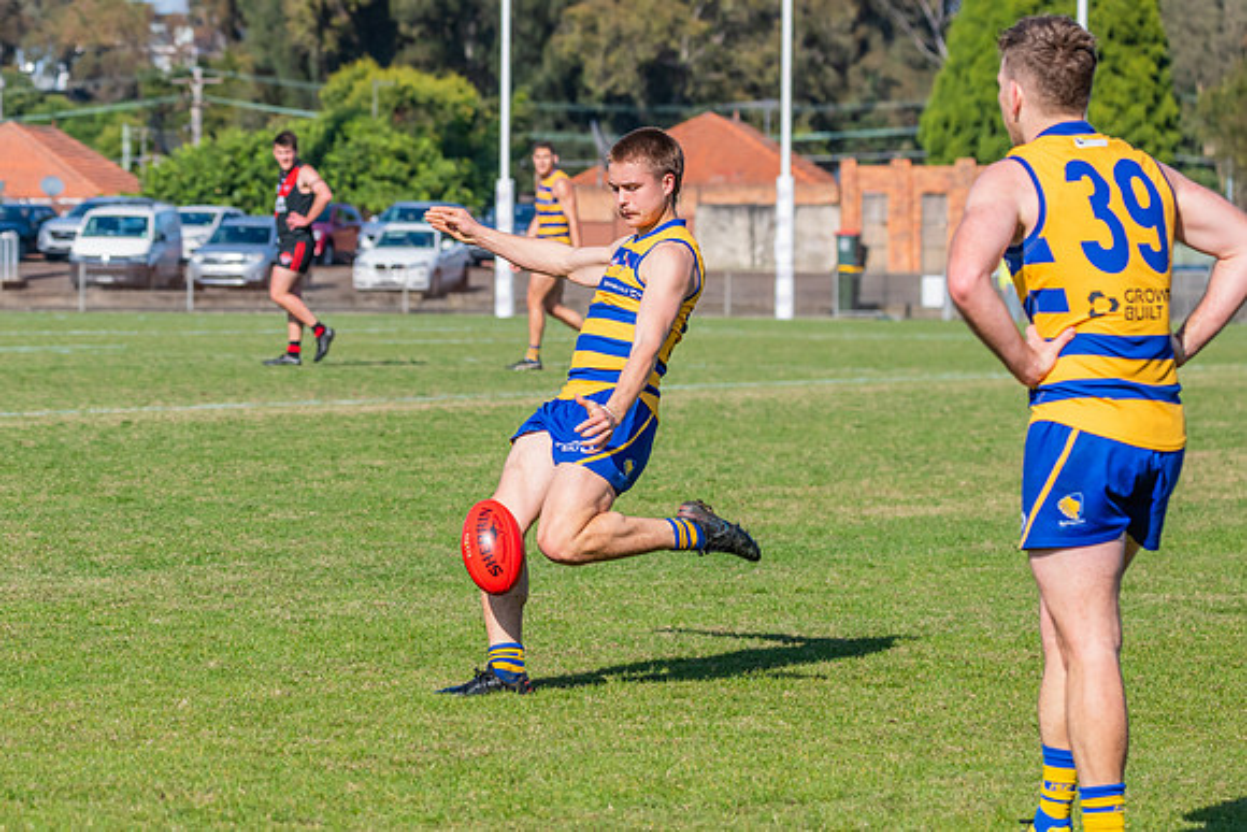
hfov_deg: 10.9
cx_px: 482
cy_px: 337
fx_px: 6510
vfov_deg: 7.3
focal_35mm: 188
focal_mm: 150
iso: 500
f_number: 7.1
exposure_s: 1/1600
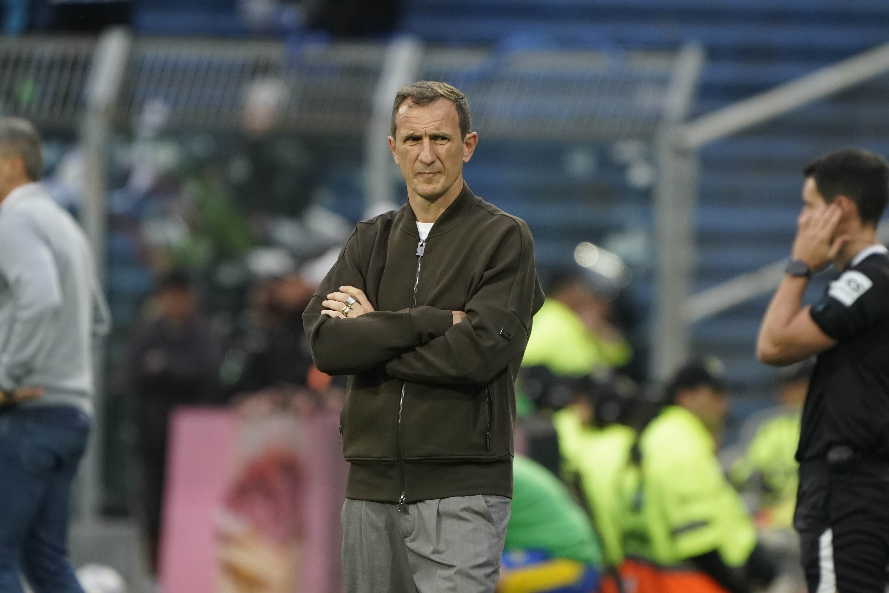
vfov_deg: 1.5
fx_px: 22223
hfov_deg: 2.3
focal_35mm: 900
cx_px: 444
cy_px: 296
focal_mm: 600
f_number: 6.3
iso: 3200
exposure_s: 1/1000
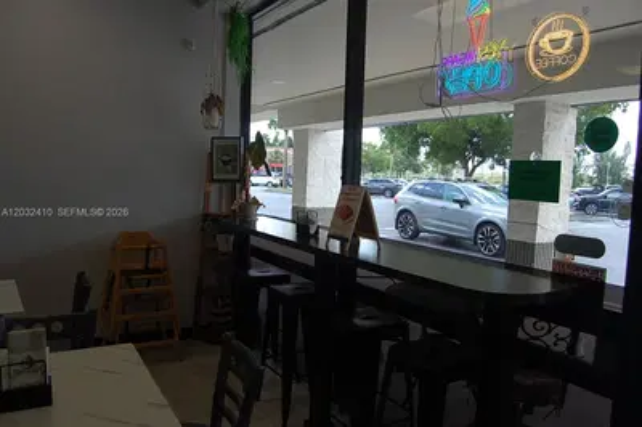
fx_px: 481
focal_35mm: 27
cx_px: 321
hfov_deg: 67.4
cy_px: 214
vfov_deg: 47.9
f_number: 5.6
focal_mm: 18
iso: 220
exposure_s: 1/125
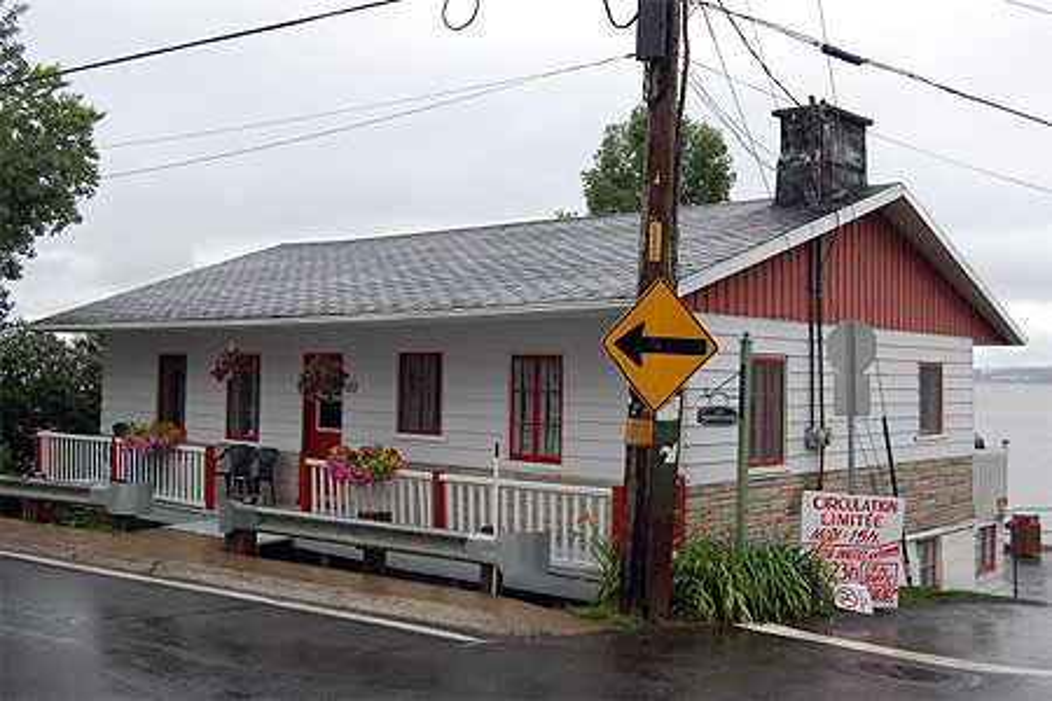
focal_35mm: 39
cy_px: 350
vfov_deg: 34.2
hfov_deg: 49.6
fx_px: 1140
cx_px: 526
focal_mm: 26
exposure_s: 1/160
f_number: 6.3
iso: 200
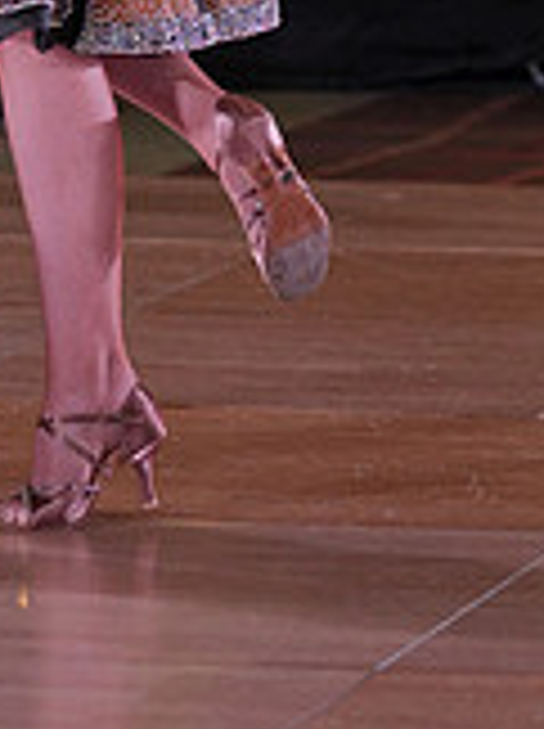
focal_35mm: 376
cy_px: -392
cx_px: 11
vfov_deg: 5.2
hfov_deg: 3.9
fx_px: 7899
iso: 1250
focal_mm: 109
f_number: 4
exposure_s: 1/400
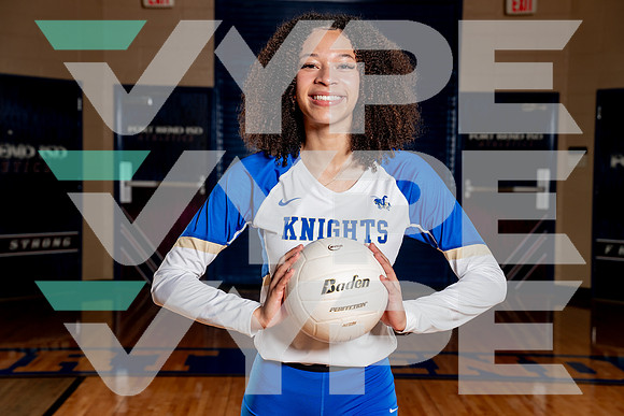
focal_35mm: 60
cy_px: 208
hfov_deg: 33.4
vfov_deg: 22.6
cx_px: 312
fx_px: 1040
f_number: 5.6
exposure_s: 1/250
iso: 200
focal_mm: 60
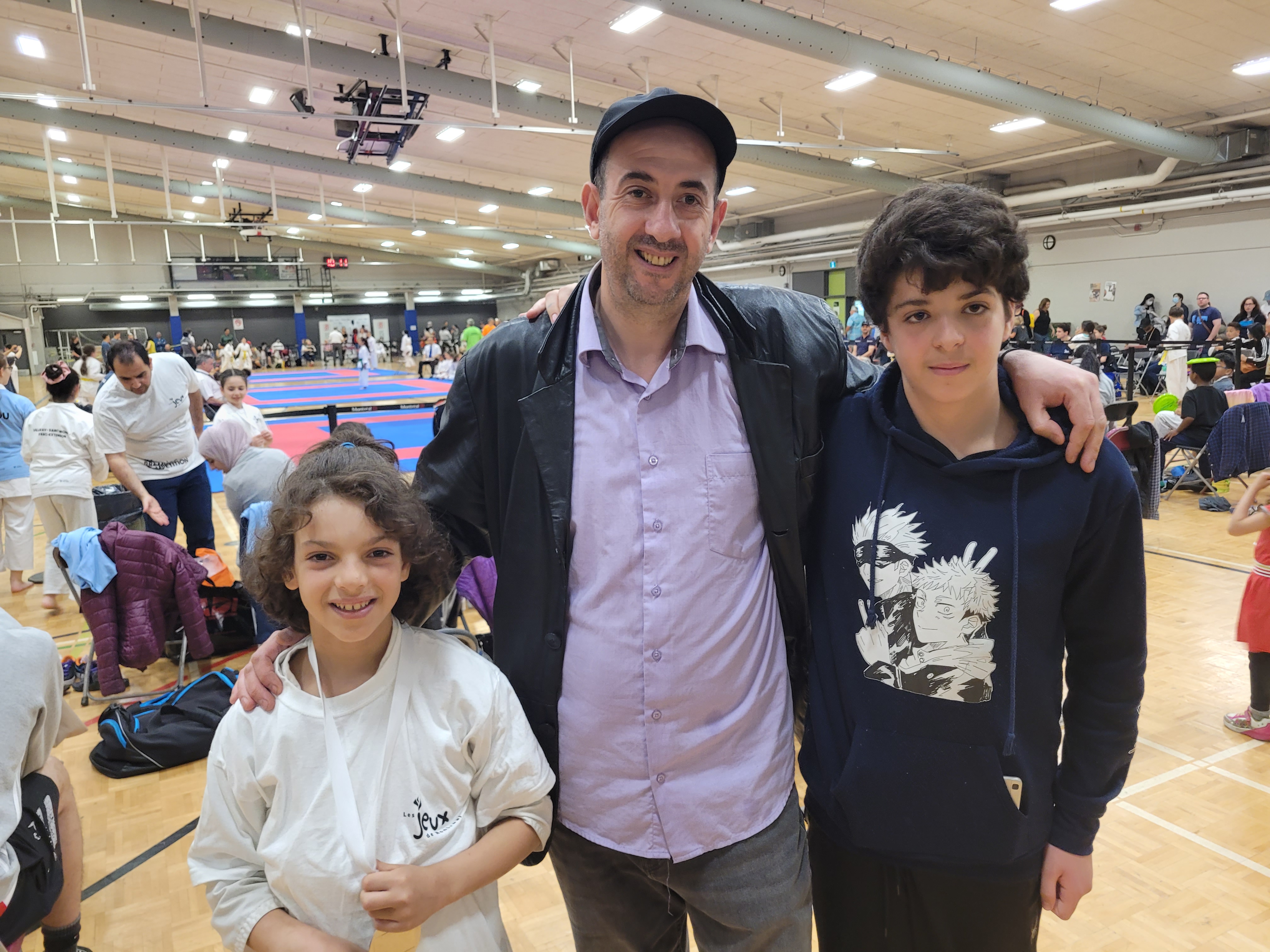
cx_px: 635
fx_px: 954
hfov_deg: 67.3
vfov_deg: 53.1
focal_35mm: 26
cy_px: 476
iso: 250
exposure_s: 1/39
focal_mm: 5.4
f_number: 1.8
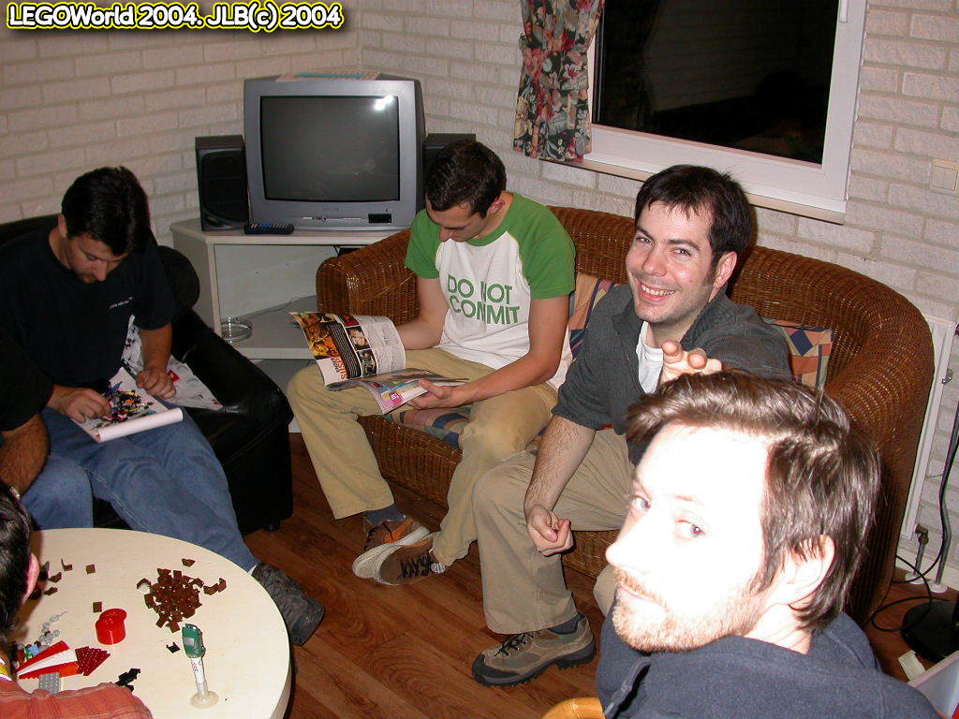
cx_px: 480
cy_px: 360
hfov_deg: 49.0
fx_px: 1053
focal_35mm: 38
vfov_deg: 37.7
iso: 100
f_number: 2.6
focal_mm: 7.85
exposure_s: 1/60
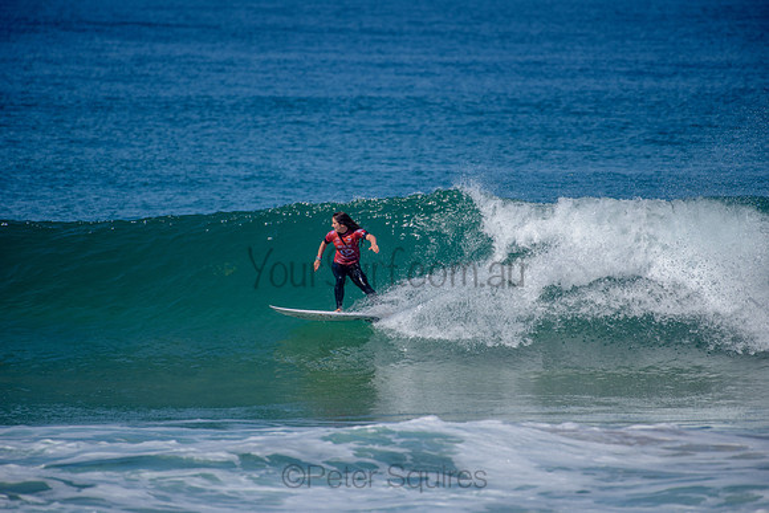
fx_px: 10683
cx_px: 384
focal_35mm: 500
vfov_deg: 2.8
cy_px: 256
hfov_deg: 4.1
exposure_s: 1/2000
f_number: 5.6
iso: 140
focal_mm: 500
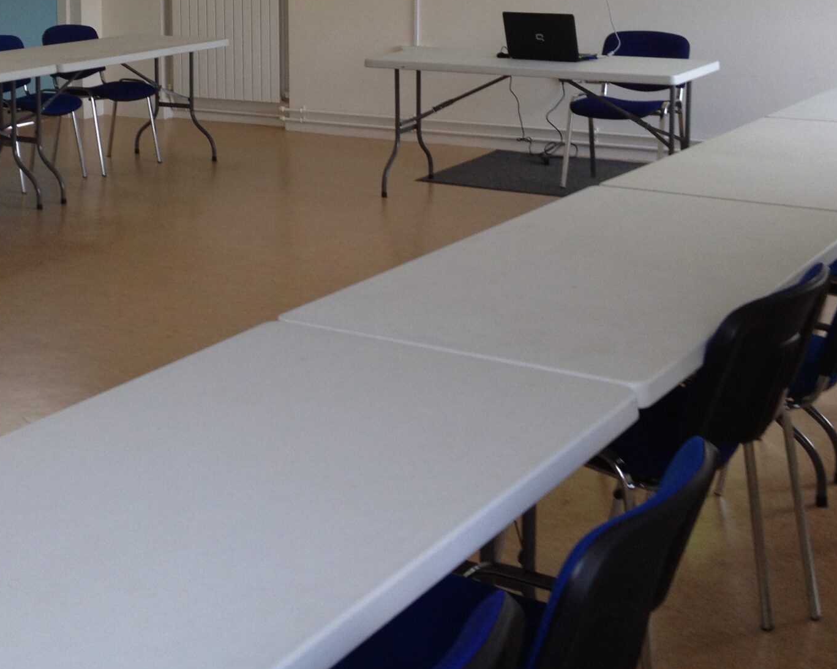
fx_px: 1585
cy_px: 89
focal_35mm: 64
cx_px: 246
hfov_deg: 29.3
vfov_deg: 23.3
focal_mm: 4.28
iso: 80
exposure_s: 1/40
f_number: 2.4
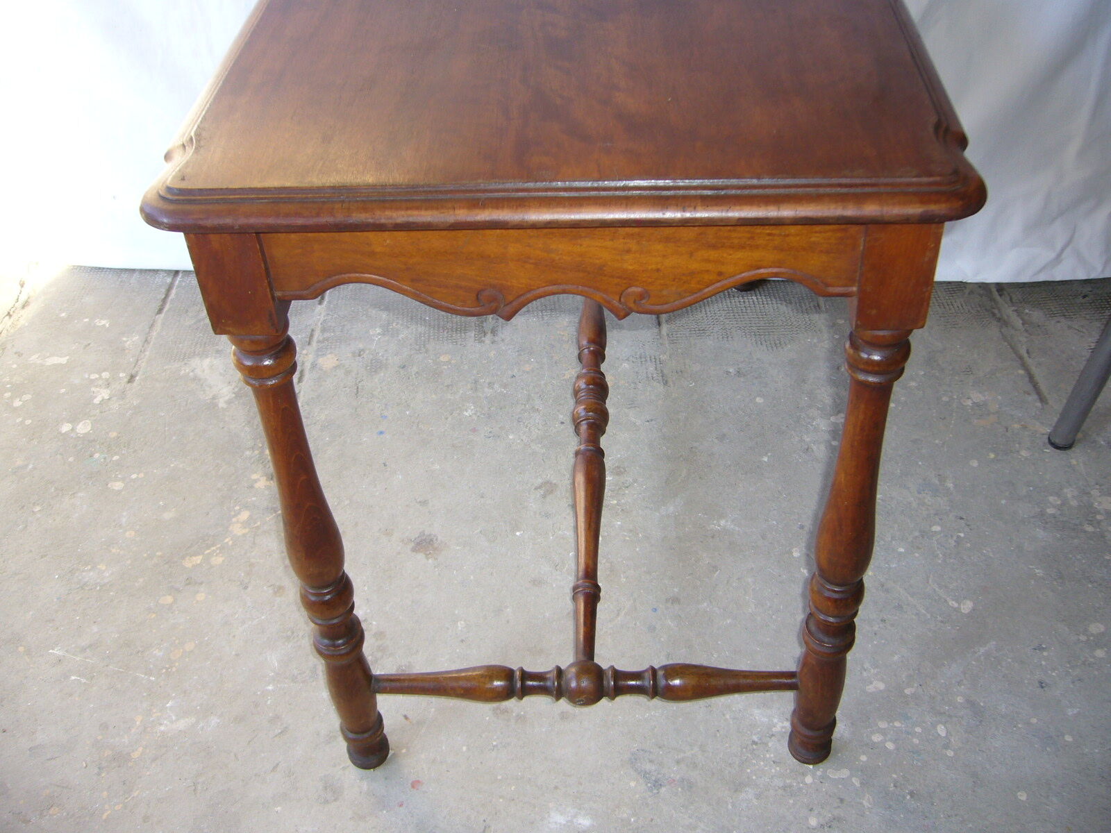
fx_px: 1123
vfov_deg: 40.7
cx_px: 556
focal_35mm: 35
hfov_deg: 52.6
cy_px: 416
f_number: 2.8
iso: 80
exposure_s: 1/60
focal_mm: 5.8
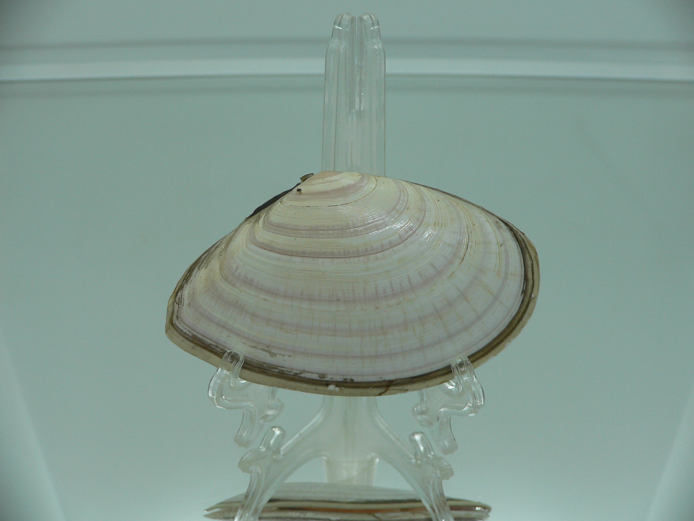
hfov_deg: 52.6
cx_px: 347
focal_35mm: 35
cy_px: 260
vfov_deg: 40.7
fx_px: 702
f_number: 2.8
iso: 80
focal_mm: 4.6
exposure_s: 1/60
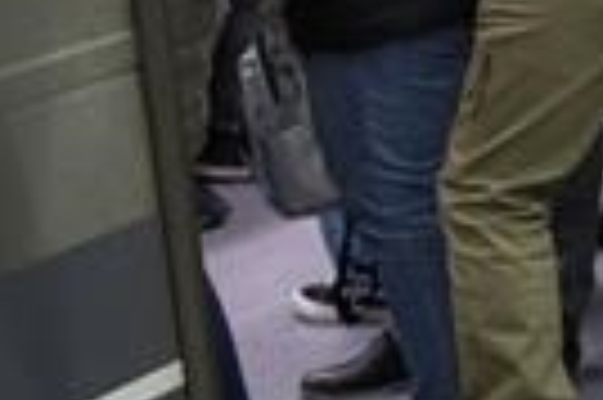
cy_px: -88
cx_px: 1089
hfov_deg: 11.3
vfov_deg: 8.0
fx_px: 2844
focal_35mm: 170
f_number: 2.2
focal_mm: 35
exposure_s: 1/400
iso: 1600
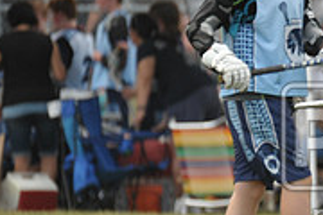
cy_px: 149
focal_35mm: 1292
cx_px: 495
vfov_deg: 1.1
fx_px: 11591
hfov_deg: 1.6
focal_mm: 400
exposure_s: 1/2000
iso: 800
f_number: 4
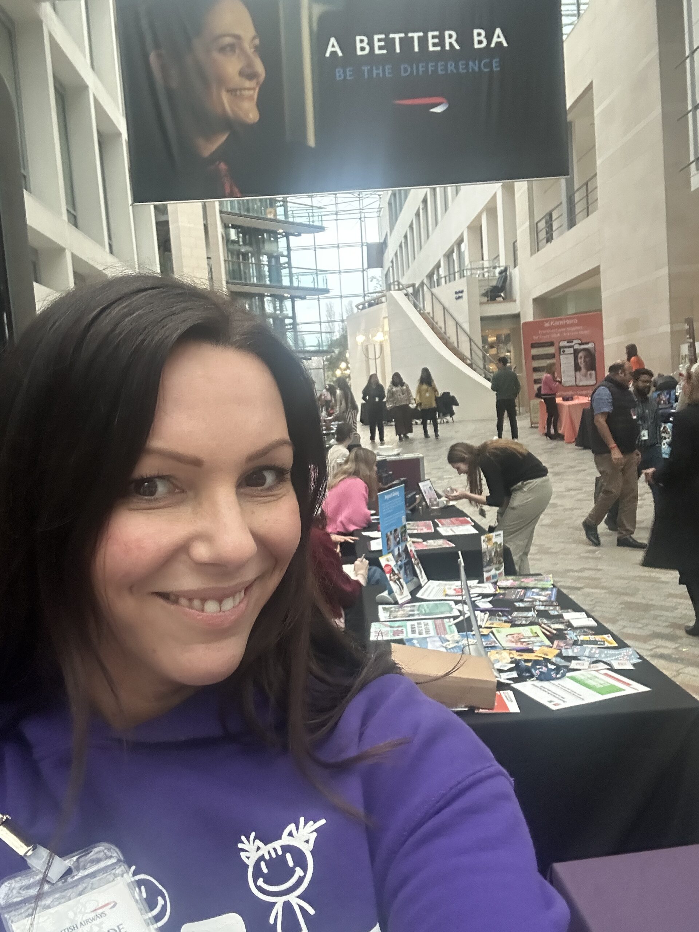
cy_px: 466
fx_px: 808
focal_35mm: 30
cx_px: 350
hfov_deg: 46.8
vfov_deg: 60.0
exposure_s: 1/50
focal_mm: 2.69
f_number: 1.9
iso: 250
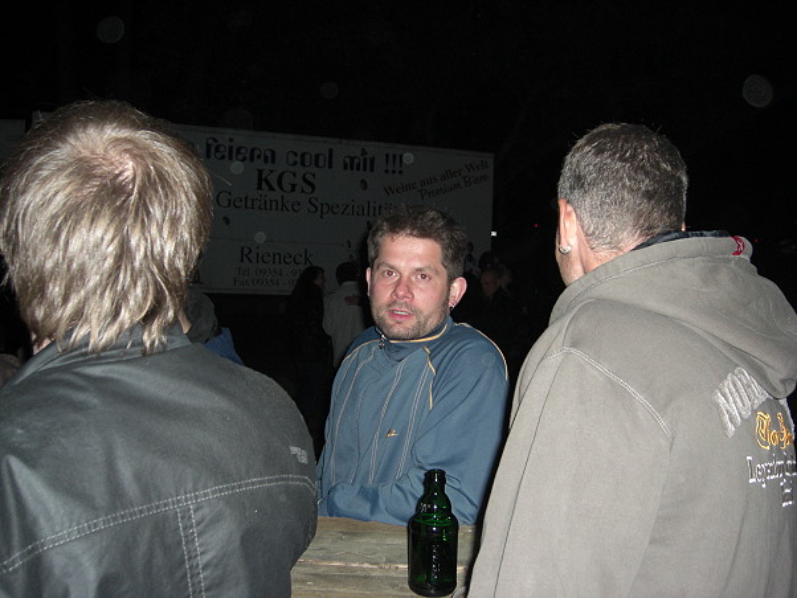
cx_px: 398
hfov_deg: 49.0
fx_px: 875
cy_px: 299
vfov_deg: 37.7
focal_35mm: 38
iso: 200
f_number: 2.8
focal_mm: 7.9
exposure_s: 1/60
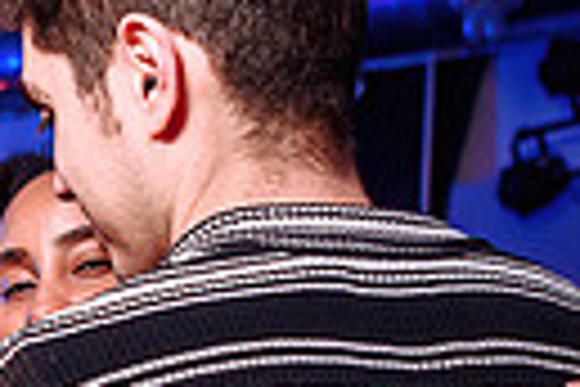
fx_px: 2175
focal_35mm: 135
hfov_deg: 14.2
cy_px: 418
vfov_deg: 10.1
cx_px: -301
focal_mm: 24
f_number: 2.8
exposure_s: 1/60
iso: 500
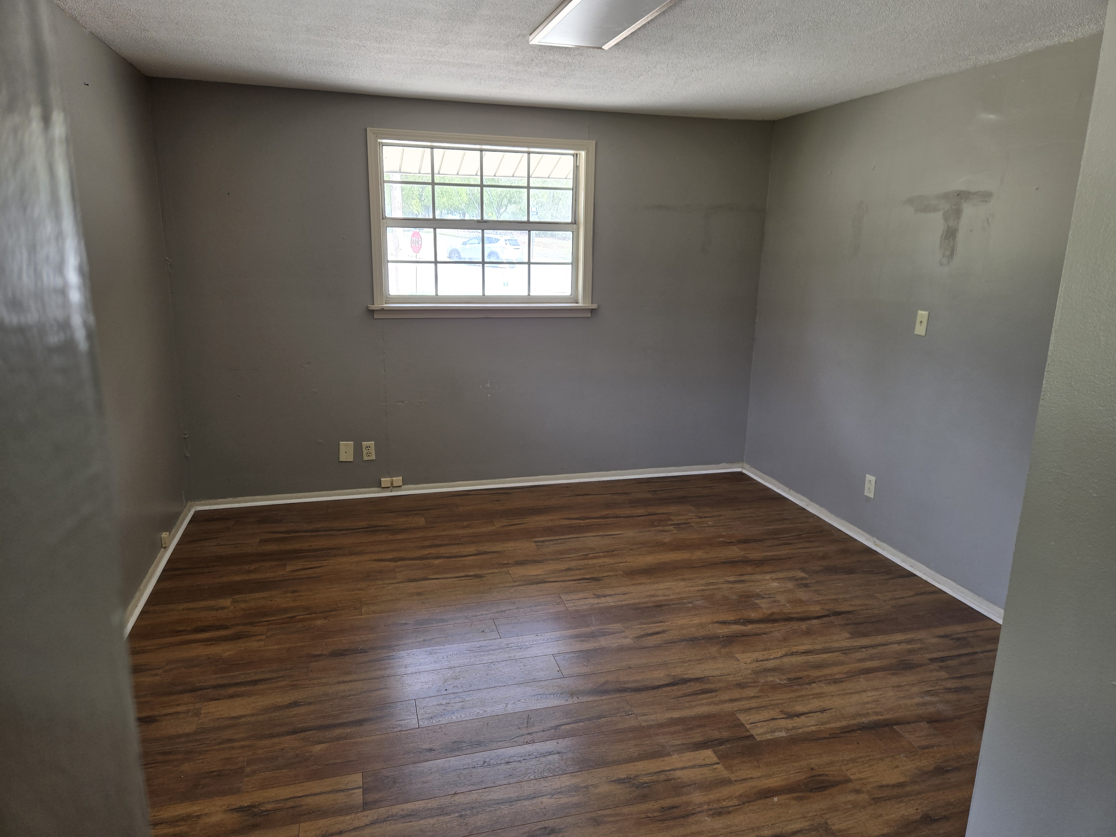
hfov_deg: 73.9
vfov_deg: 58.9
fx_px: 742
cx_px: 558
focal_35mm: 23
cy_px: 418
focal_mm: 5.4
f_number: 1.8
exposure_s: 1/120
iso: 50
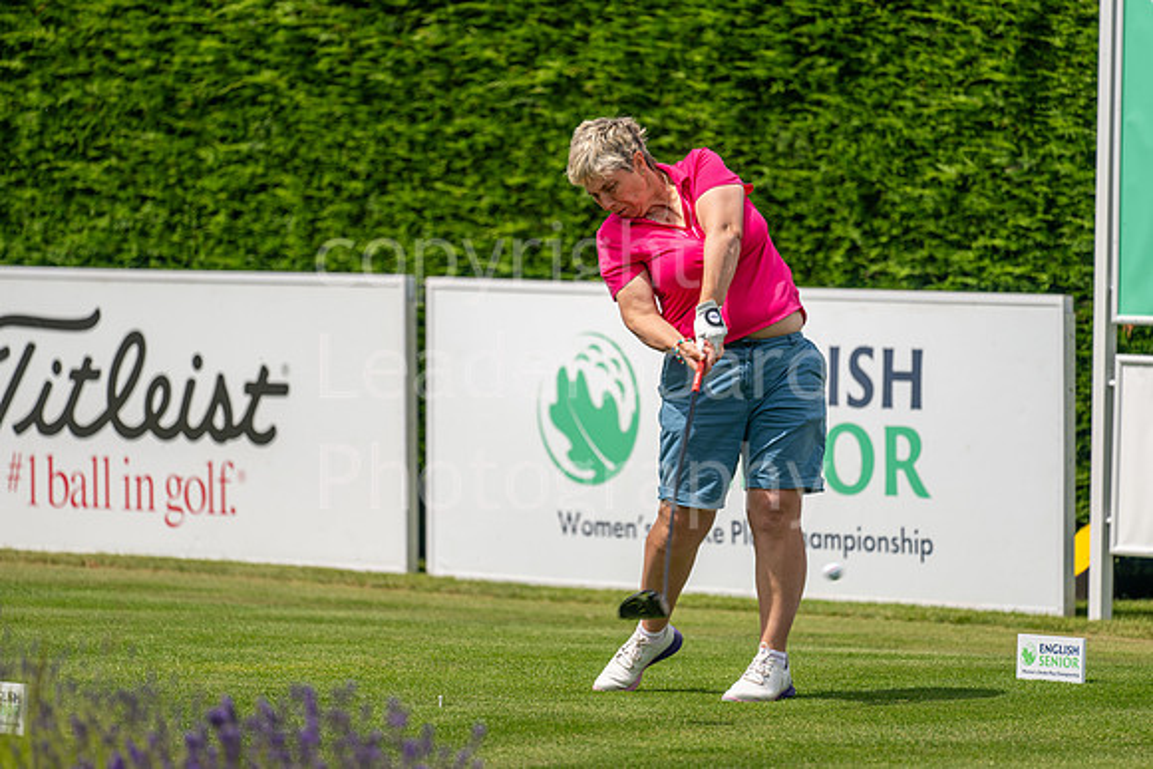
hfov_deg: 6.9
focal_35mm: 300
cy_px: 384
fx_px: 9610
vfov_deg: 4.6
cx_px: 576
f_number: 4
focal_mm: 300
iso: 200
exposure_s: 1/1600
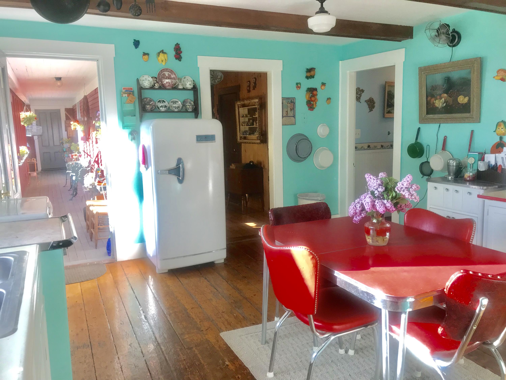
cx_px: 253
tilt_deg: -9.2
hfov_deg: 63.4
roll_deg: +0.4
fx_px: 409
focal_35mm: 28
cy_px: 190
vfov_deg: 49.7
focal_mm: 3.99
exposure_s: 1/120
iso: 40
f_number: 1.8
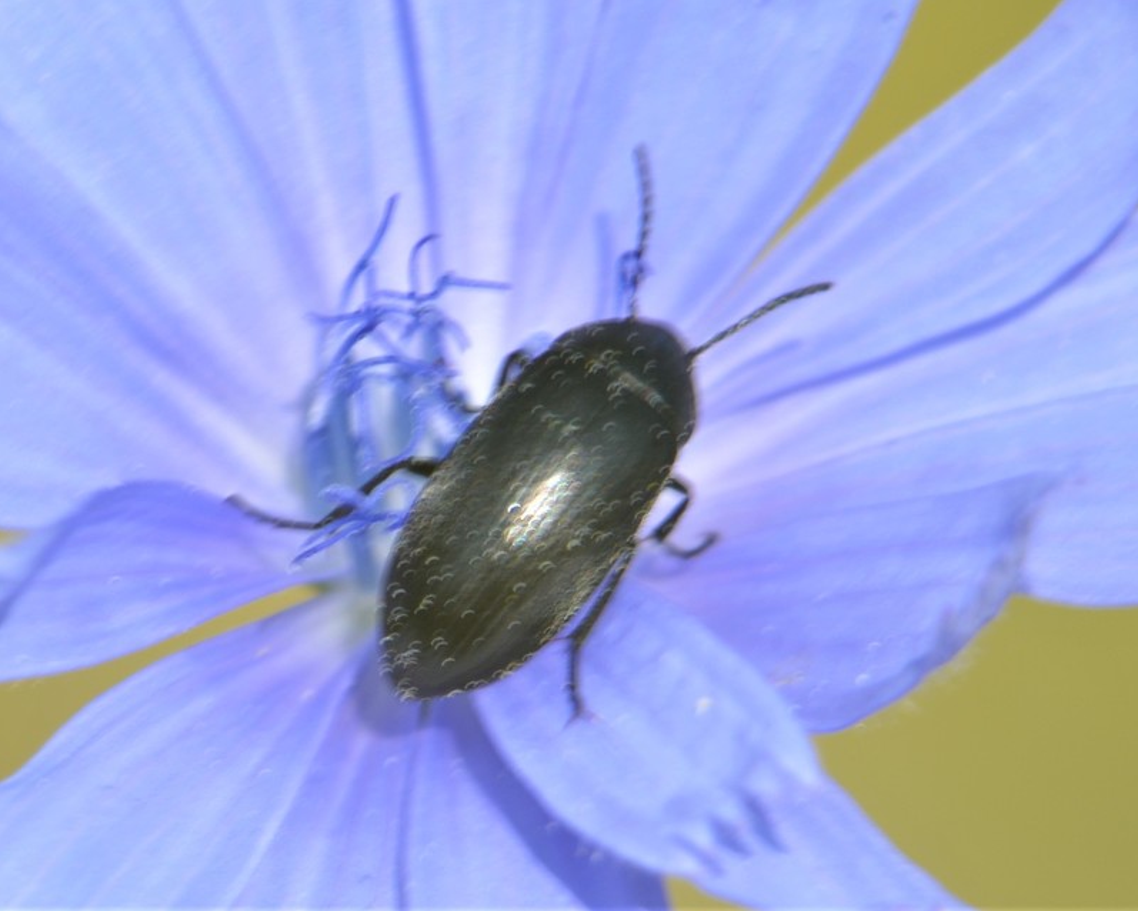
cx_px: 547
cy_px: 456
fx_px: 10564
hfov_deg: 6.2
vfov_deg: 4.9
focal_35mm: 314
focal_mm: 185
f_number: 8
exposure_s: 1/125
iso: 110
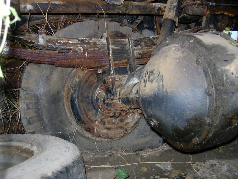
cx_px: 119
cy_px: 90
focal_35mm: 38
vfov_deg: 37.7
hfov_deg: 49.0
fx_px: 261
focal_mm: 7.8
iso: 79
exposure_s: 1/64
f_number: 2.8
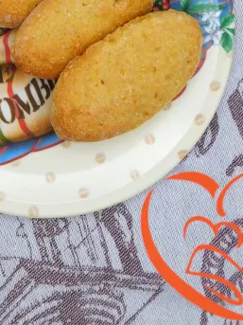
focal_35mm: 105
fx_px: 983
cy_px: -41
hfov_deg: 14.0
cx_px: 43
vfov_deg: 18.0
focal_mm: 8
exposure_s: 1/640
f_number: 3.7
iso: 125
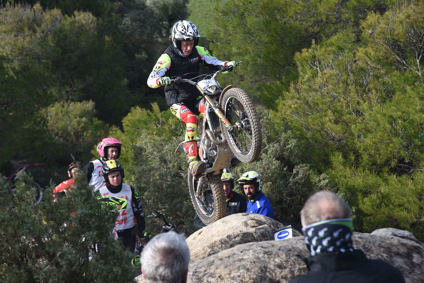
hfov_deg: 17.1
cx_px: 212
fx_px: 1414
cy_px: 142
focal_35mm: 120
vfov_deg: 11.4
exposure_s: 1/640
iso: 500
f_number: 6.3
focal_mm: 120
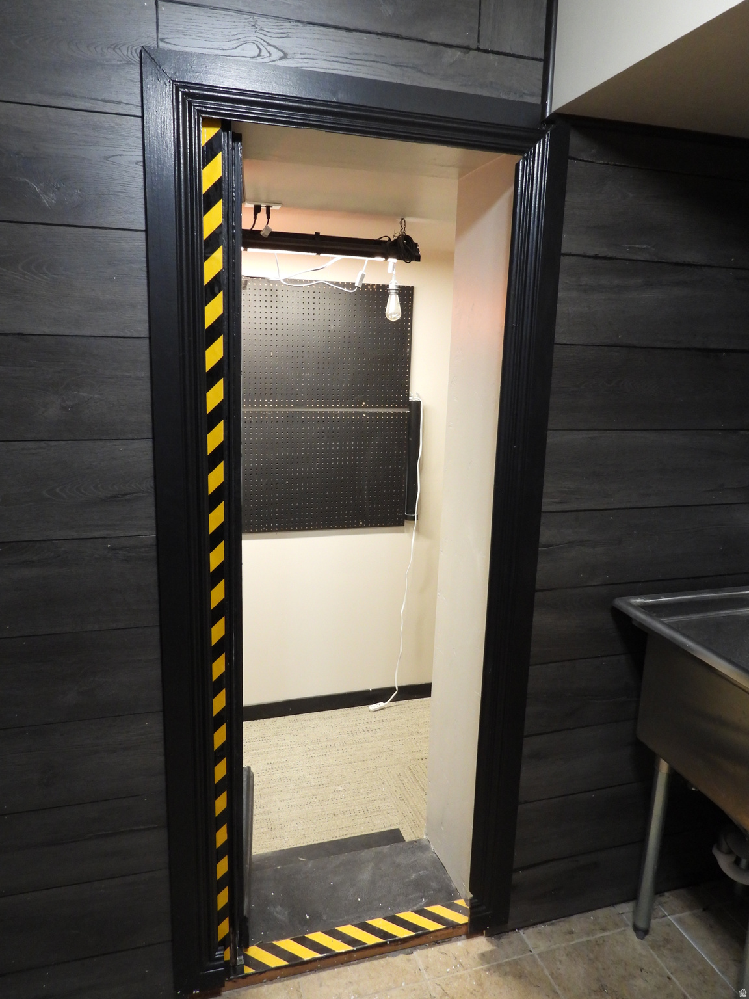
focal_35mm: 24
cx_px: 374
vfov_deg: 71.6
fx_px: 692
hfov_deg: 56.8
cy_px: 500
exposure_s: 1/20
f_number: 2.8
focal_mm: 4.3
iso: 400
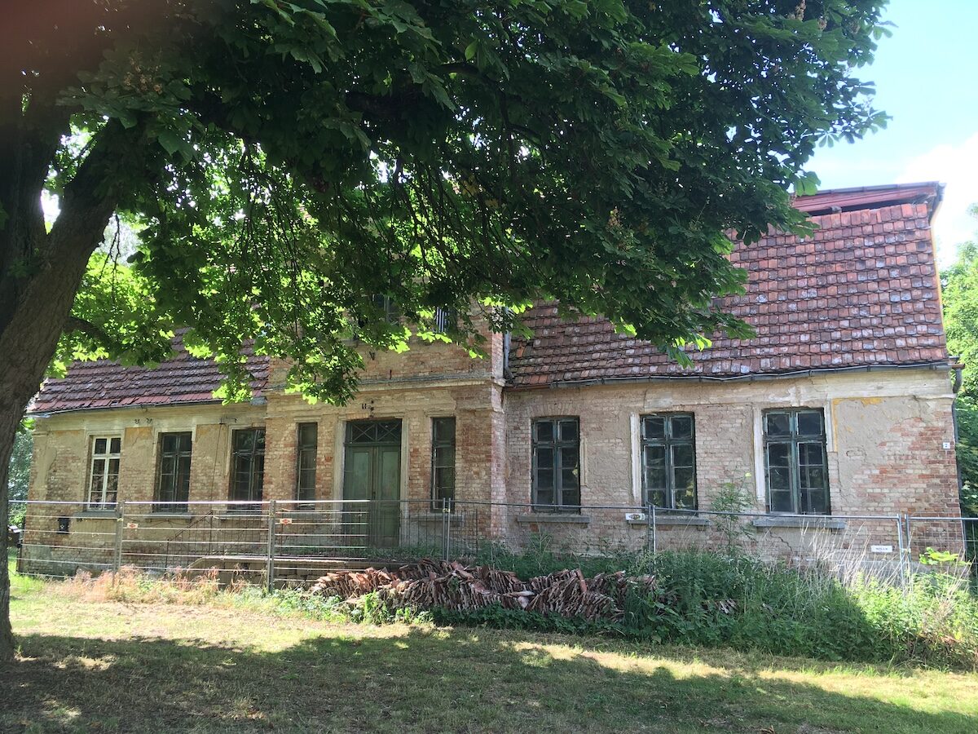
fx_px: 819
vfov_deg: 48.2
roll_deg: +1.4
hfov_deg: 61.7
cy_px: 367
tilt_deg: +9.5
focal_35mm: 29
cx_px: 489
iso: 25
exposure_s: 1/120
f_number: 2.2
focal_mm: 4.15
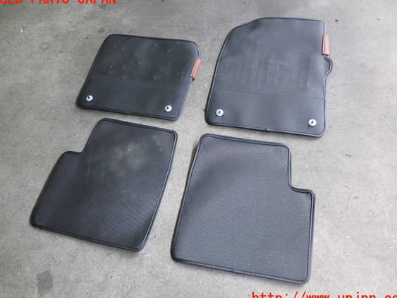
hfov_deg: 56.8
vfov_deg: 44.1
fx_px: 367
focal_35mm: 32
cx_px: 200
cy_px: 149
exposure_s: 1/50
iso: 200
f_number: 2.3
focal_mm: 5.4
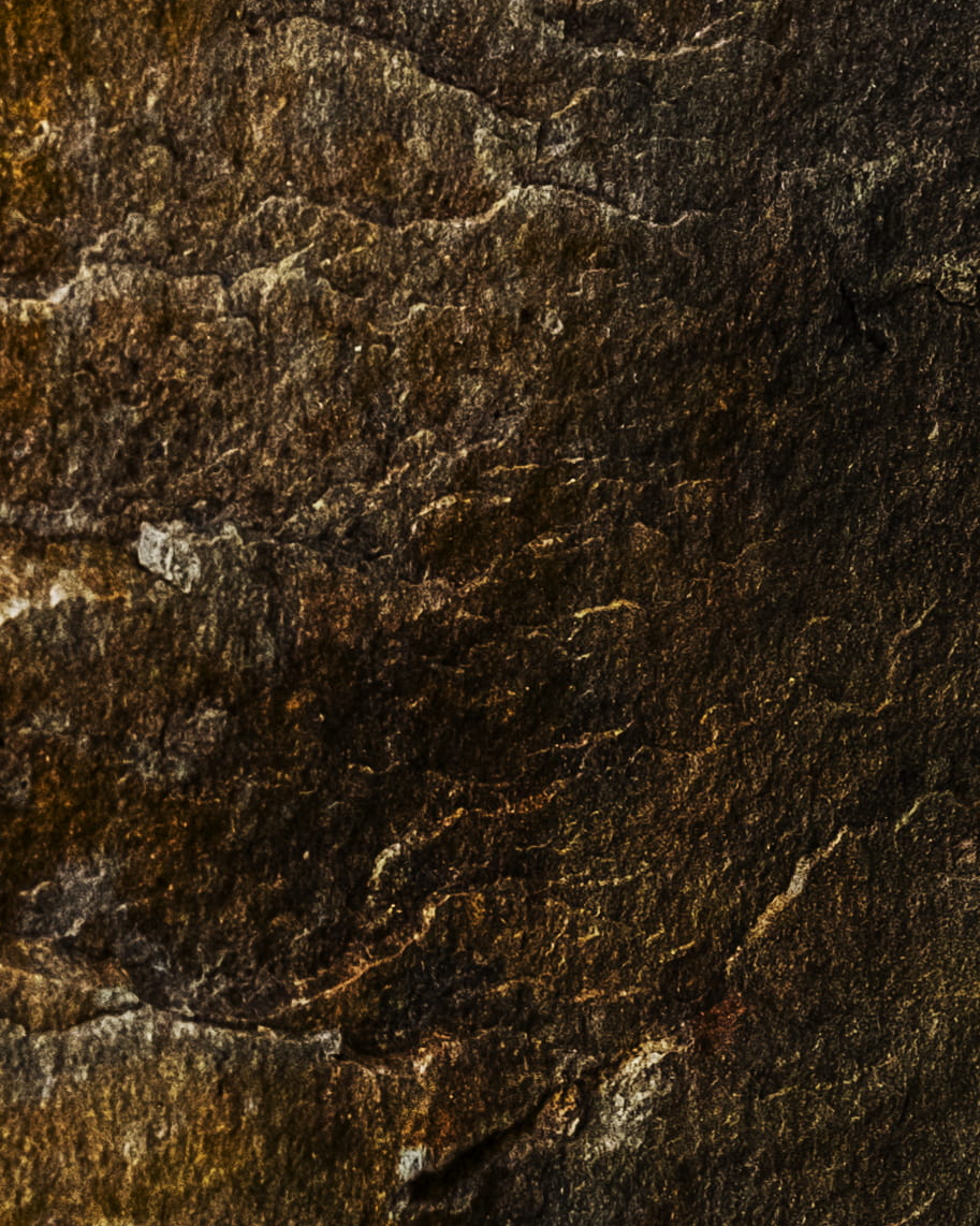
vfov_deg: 11.7
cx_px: -266
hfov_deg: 9.2
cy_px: 834
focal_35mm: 165
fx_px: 5985
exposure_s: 1/2000
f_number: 4.5
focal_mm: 27
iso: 800
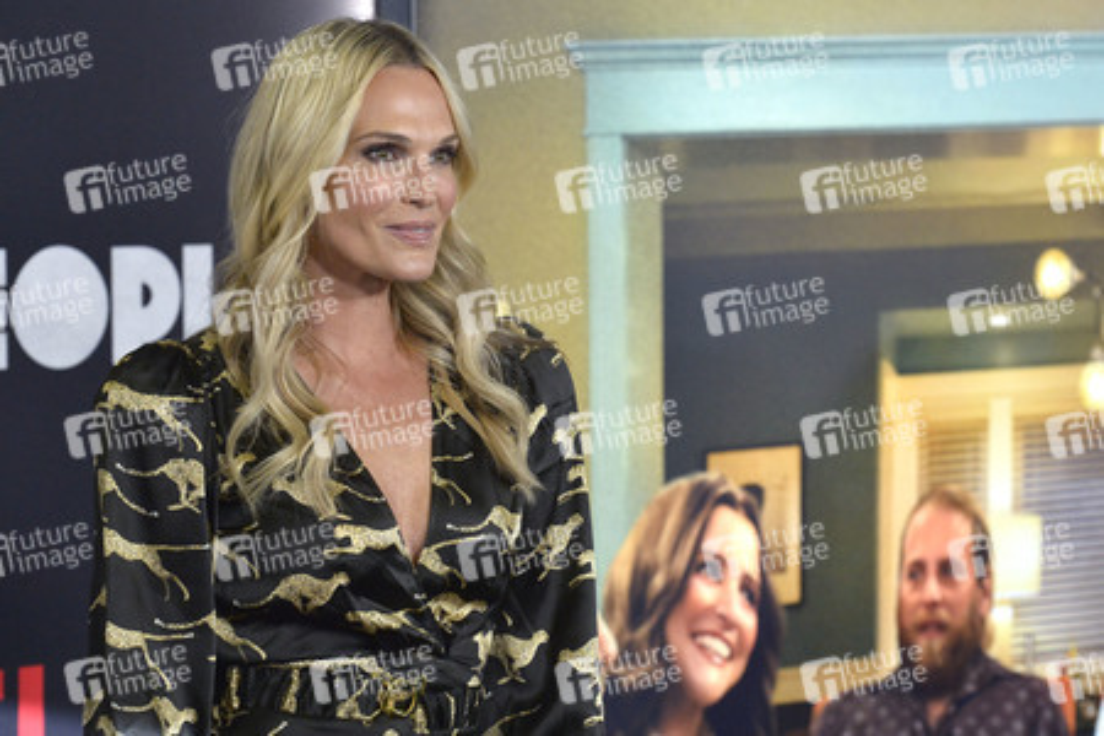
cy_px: 368
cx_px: 552
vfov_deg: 10.2
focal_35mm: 135
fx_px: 4140
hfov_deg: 15.2
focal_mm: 135
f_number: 6.3
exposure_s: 1/250
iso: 3200
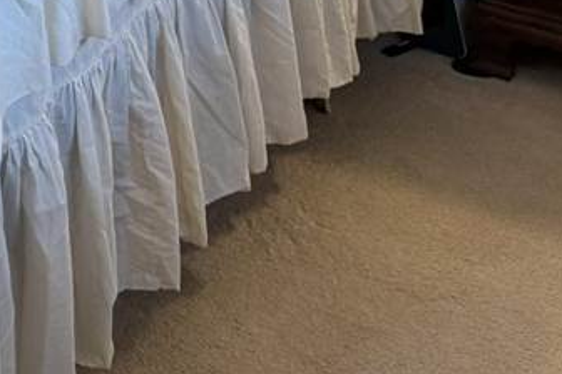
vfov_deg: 12.8
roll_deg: +1.1
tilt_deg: -10.8
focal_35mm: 95
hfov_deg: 19.5
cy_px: -344
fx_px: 1483
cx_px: -204
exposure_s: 1/60
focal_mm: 6.76
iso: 160
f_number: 1.78
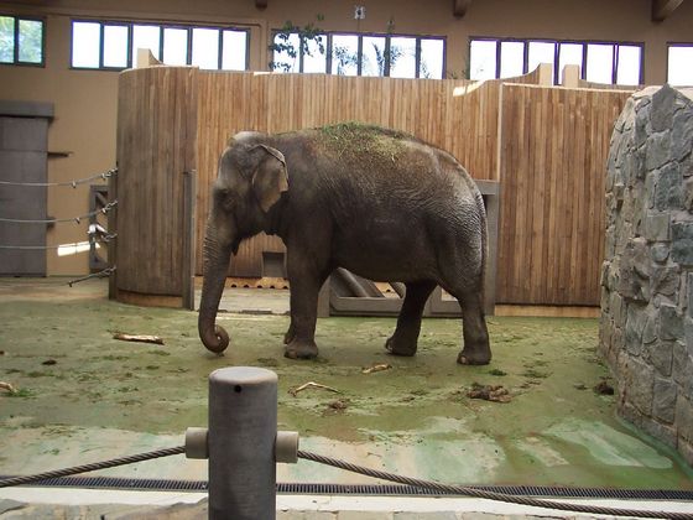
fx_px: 741
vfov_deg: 38.7
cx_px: 346
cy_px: 260
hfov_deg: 50.1
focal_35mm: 37
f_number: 2.8
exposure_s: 1/180
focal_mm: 5.6
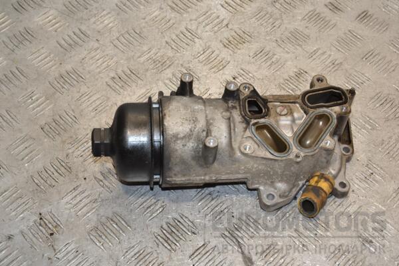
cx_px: 200
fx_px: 665
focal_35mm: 60
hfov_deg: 33.4
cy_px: 133
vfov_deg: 22.6
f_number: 8
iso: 800
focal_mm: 40
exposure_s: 1/200
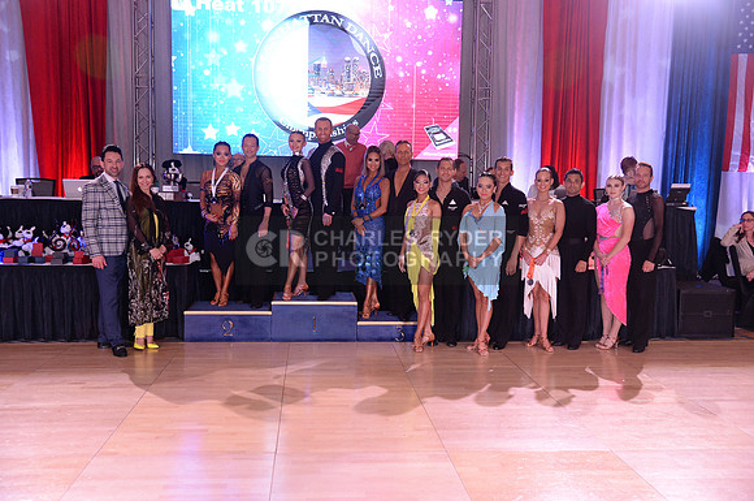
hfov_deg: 50.8
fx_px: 795
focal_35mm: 38
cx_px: 377
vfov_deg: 35.0
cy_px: 250
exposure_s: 1/250
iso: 2000
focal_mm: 38
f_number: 4.5
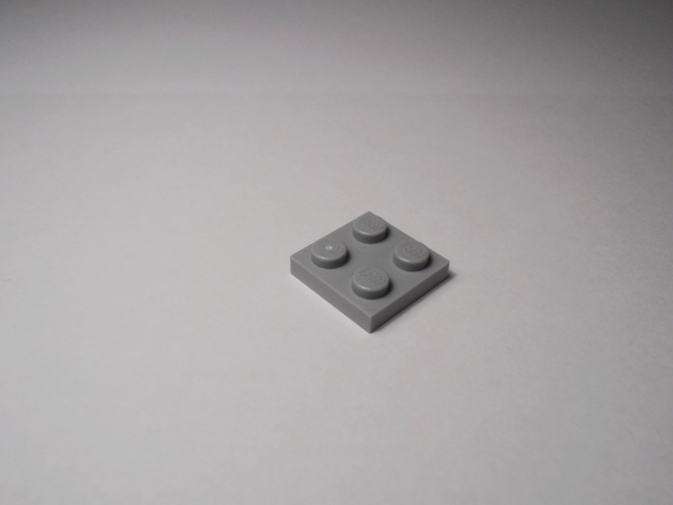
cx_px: 336
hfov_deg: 50.1
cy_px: 252
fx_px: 719
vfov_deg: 38.7
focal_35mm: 37
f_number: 3.9
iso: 80
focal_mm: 6.61
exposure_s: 1/200
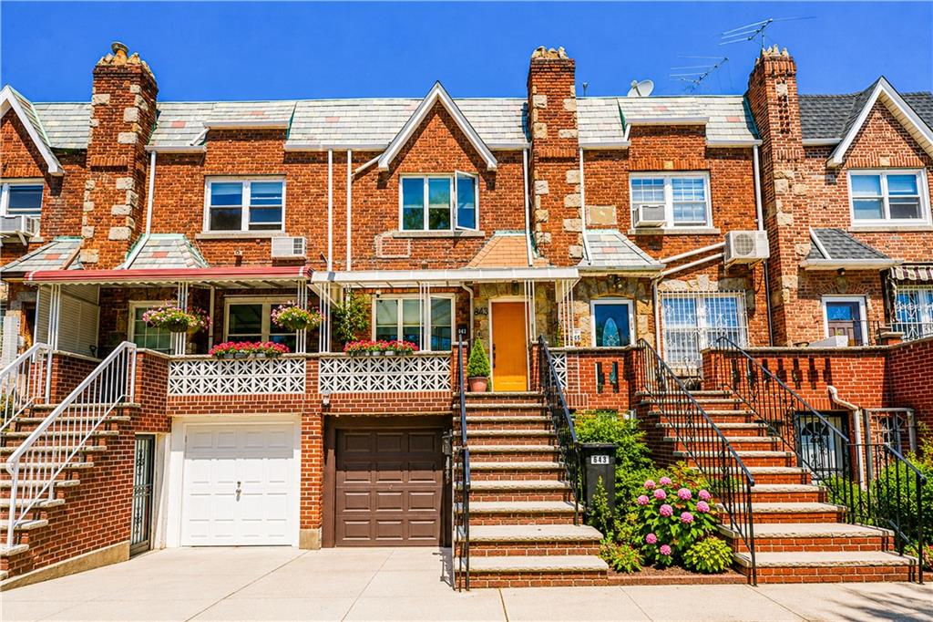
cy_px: 311
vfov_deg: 59.5
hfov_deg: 81.2
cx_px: 466
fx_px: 544
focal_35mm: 21
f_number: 10
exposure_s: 1/160
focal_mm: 21
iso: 100
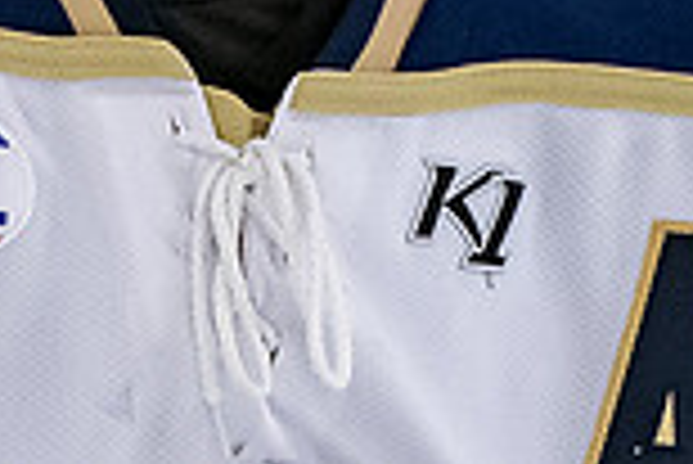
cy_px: -372
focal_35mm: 1947
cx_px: 464
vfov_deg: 0.7
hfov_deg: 1.1
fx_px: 37514
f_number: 3.5
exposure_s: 1/800
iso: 2500
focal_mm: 200
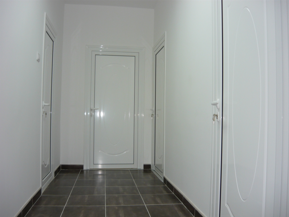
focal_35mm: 33
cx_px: 144
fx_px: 275
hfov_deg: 55.4
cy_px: 108
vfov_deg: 42.9
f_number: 2.8
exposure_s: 1/30
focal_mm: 5.5
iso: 100
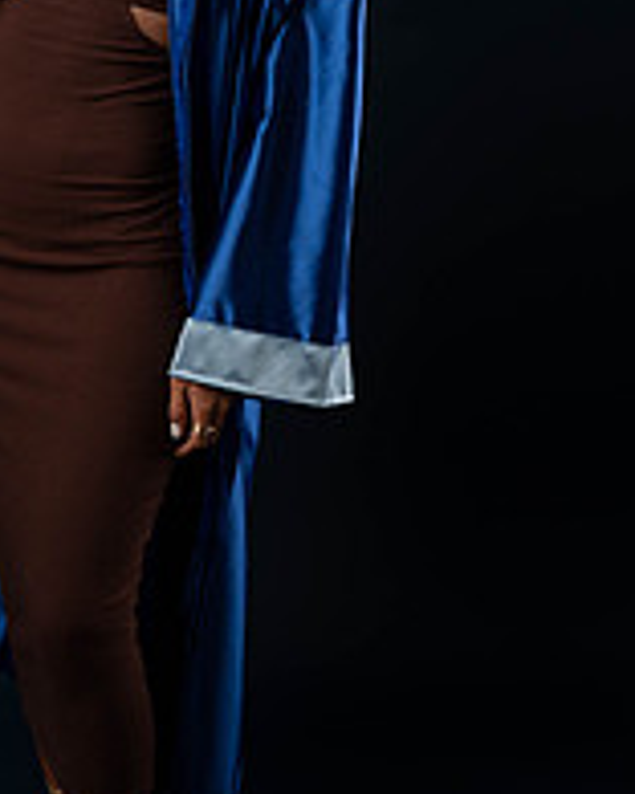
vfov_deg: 18.0
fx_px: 2490
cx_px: 53
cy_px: 240
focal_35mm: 106
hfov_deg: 14.4
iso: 200
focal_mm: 49
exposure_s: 1/100
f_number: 5.6
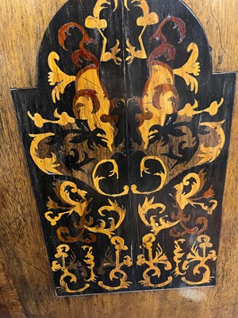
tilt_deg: -22.5
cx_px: 119
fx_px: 229
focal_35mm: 25
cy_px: 159
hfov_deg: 54.9
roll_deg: +4.9
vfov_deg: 69.4
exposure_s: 1/25
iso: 640
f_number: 1.6
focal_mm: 5.1
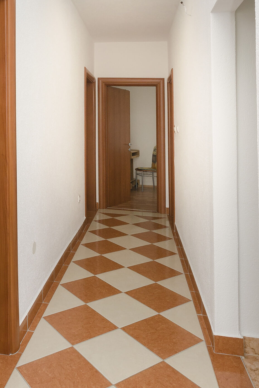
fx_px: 324
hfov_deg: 42.1
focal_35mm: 30
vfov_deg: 61.0
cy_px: 144
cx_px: 60
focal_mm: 10
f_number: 7.1
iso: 160
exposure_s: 1/100
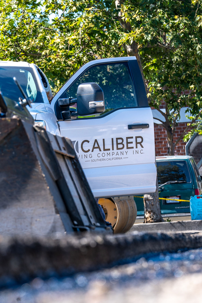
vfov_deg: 8.4
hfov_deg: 5.6
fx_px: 2070
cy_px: 152
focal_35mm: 246
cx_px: 101
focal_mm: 164
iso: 100
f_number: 9
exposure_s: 1/230
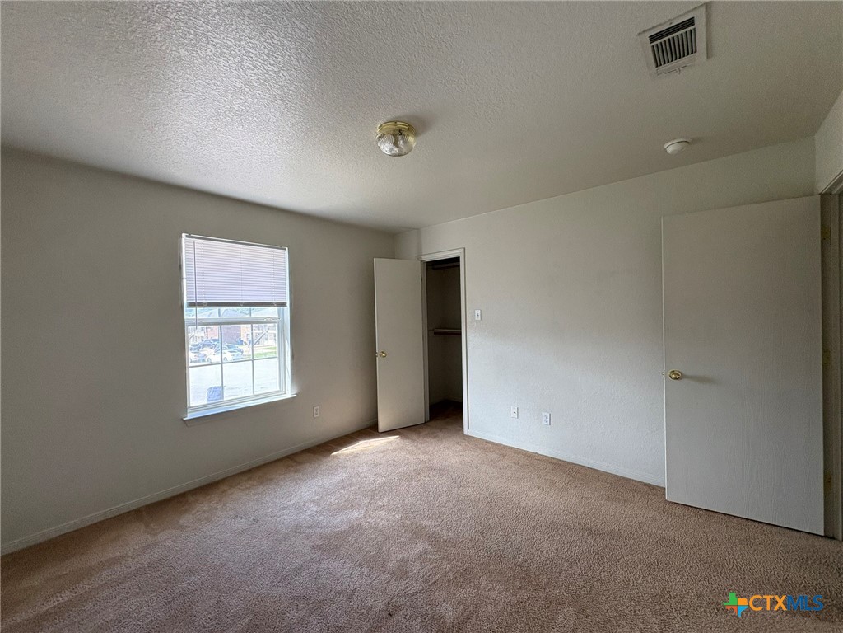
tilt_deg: +0.9
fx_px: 341
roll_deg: +1.9
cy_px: 316
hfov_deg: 102.1
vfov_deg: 85.7
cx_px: 422
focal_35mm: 14
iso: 160
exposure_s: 1/99
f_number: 2.2
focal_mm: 2.22
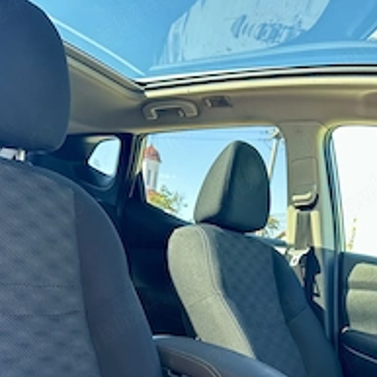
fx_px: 542
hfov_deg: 38.3
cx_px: 197
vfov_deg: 35.6
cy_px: 352
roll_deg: -11.5
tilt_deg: -8.1
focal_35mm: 44
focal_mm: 6.86
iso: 125
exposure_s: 1/121
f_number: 1.78
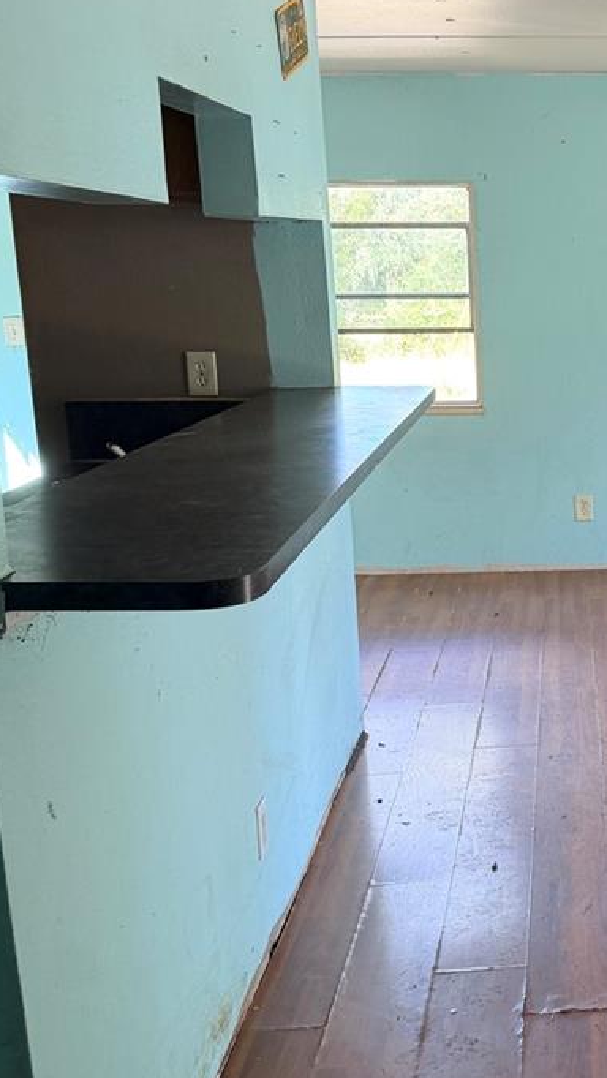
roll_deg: +1.8
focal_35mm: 46
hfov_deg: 24.4
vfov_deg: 44.6
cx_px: 651
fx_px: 1315
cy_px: 550
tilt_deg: -7.8
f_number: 1.78
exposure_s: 1/121
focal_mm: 6.76
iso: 200
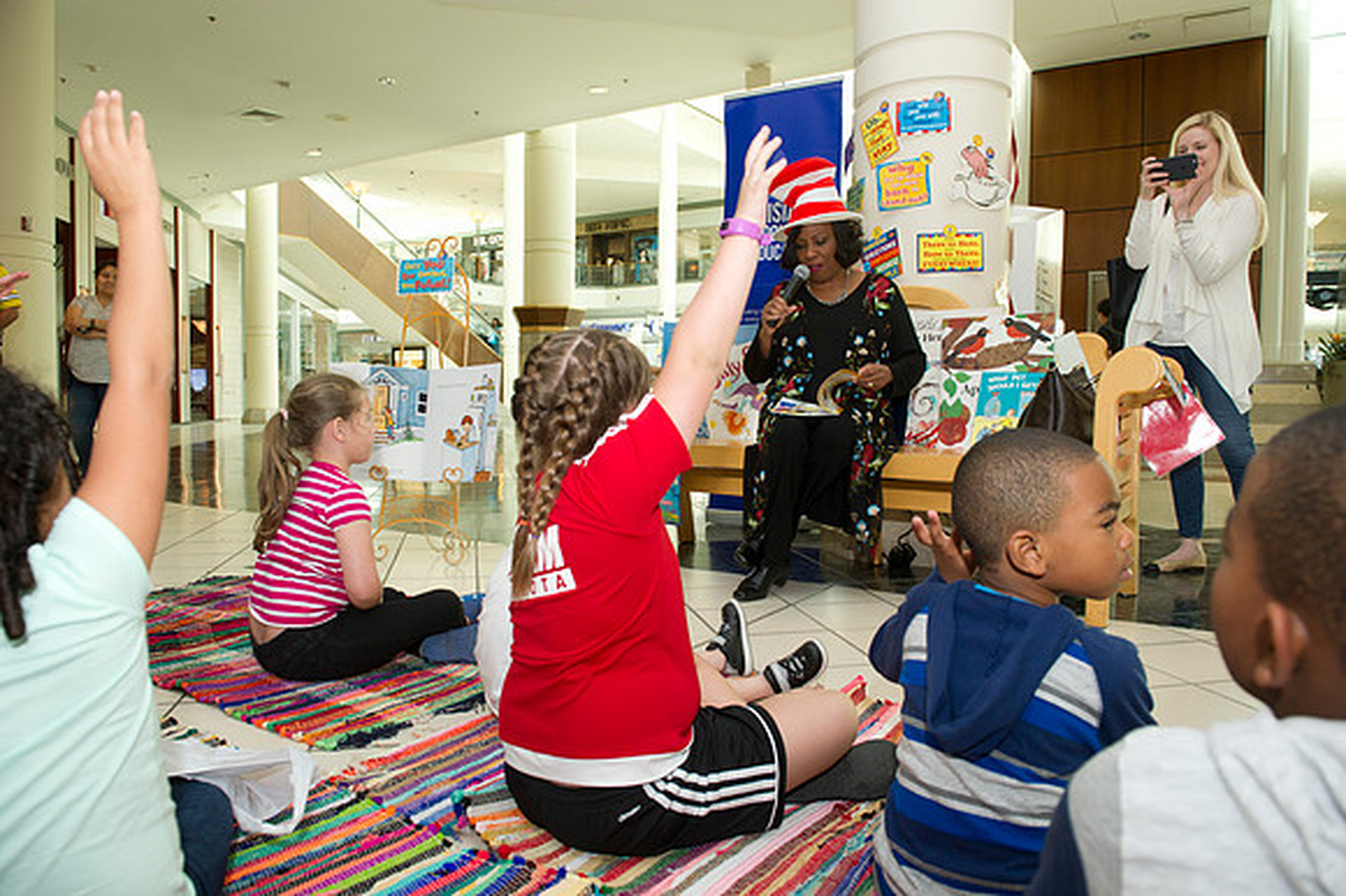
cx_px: 673
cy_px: 448
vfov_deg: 53.1
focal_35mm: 24
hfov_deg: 73.8
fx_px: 897
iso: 1250
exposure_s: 1/250
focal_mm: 24
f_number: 5.6
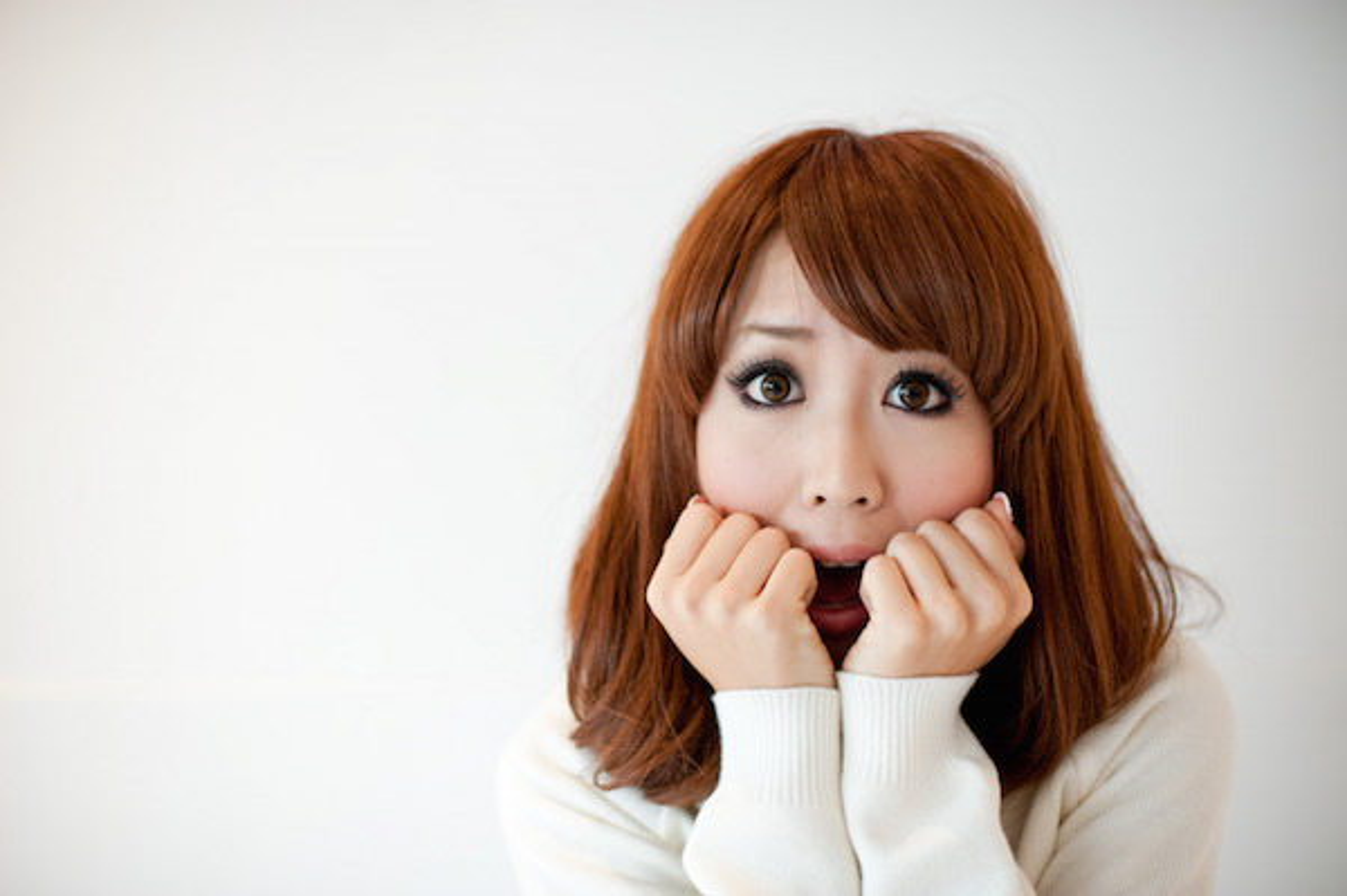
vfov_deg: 26.9
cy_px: 448
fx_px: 1869
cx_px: 674
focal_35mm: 50
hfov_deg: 39.6
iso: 200
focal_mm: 50
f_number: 1.8
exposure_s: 1/160
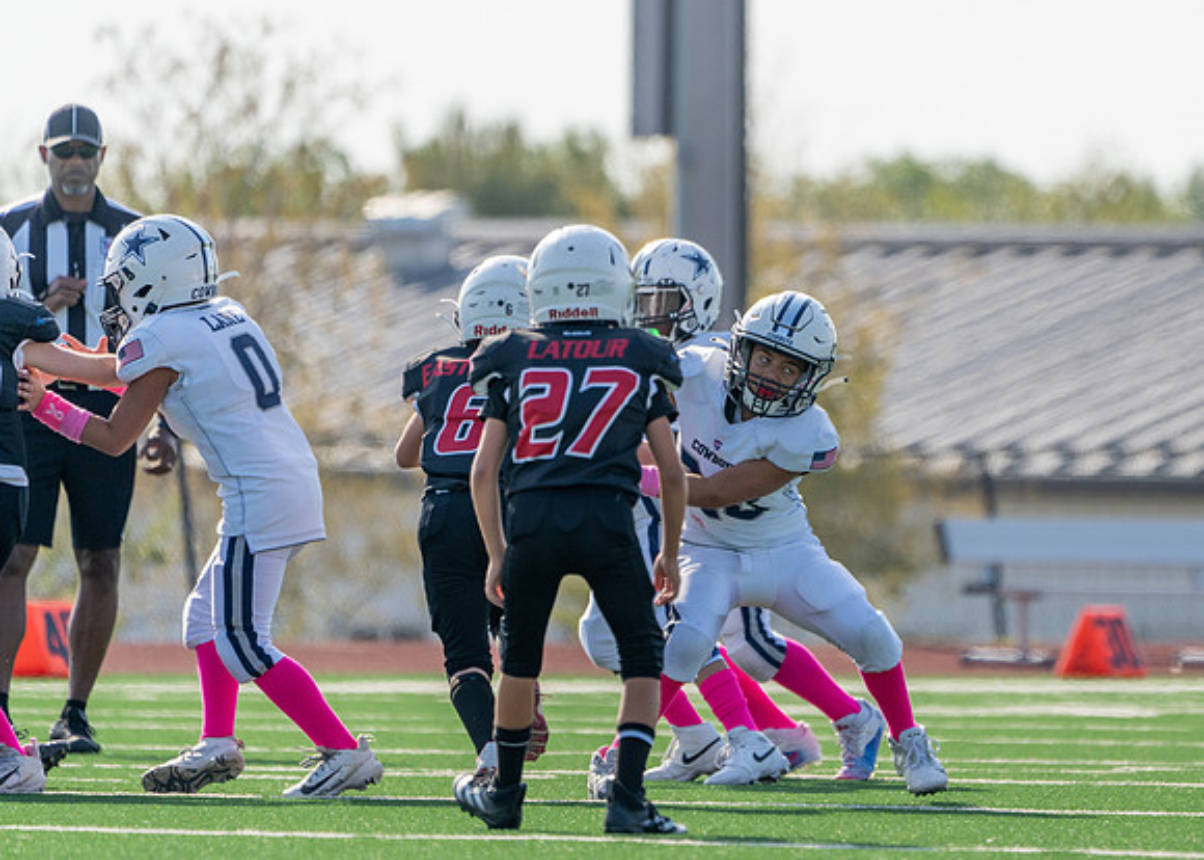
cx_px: 809
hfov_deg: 3.8
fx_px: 17969
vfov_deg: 2.7
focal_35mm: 526
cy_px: 394
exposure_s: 1/1250
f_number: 5.6
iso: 200
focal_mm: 400
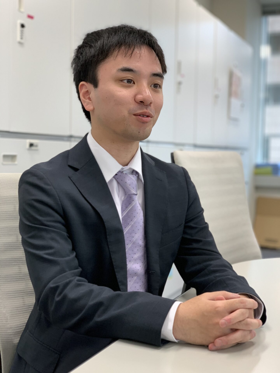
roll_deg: -1.6
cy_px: 186
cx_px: 140
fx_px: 561
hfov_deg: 28.0
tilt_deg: -3.1
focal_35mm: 52
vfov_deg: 36.8
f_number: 2.4
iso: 80
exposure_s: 1/60
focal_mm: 6
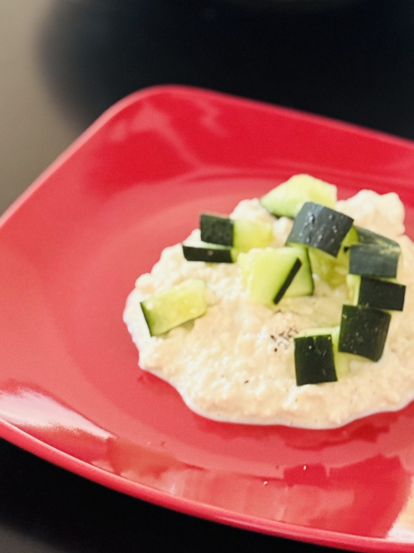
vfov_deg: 33.7
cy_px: 236
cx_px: 218
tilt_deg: -37.9
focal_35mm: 57
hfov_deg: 25.6
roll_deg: -3.2
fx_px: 909
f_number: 1.78
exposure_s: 1/31
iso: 500
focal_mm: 6.76
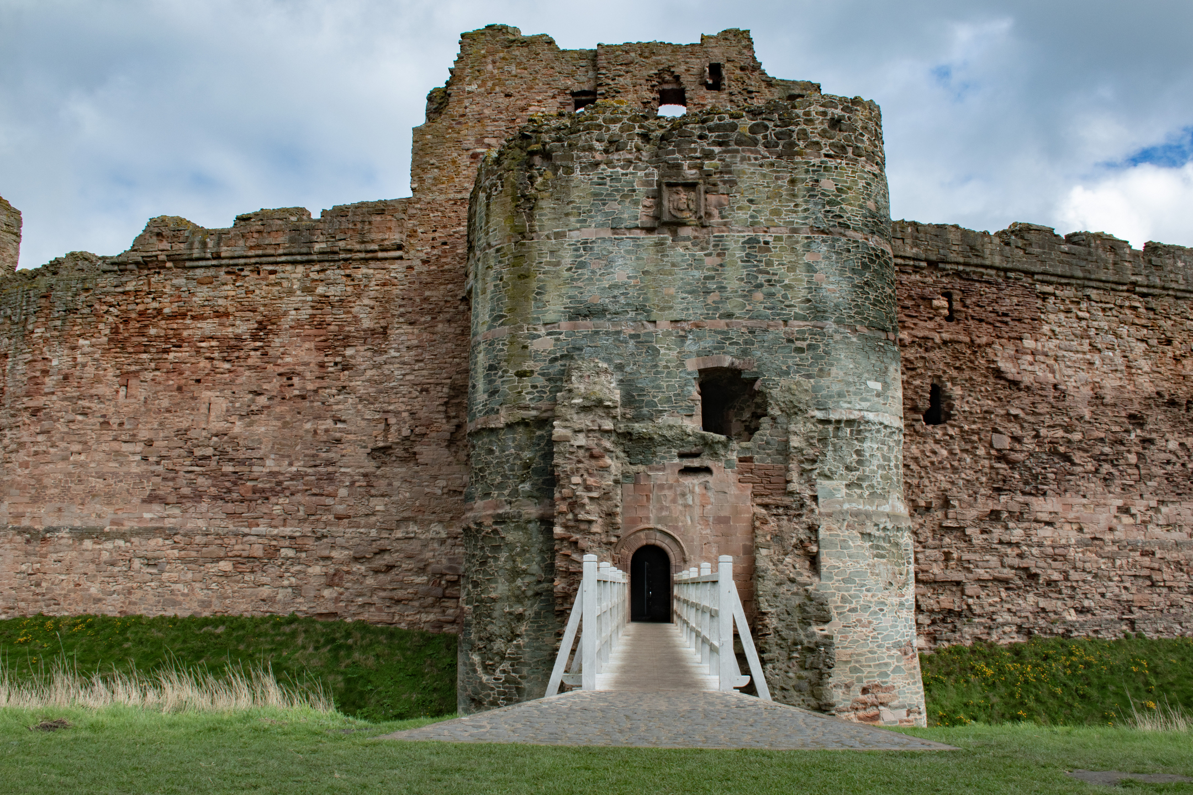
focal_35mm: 27
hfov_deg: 67.4
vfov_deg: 47.9
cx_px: 596
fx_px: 895
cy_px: 398
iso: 100
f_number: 14
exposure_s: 1/125
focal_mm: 18
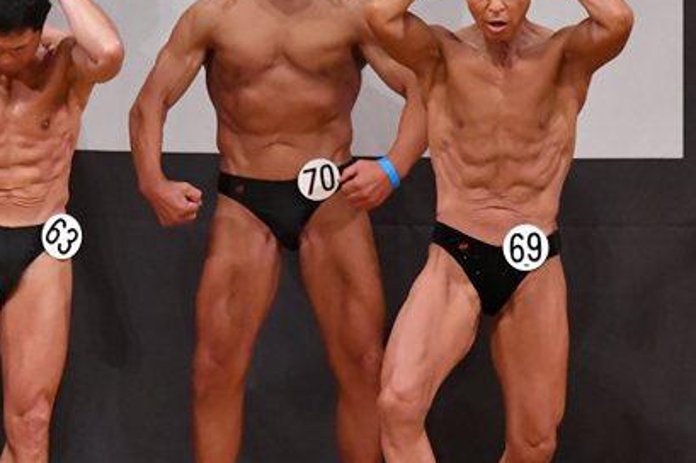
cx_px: 217
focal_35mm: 540
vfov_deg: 2.5
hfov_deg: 3.8
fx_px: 10431
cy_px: 252
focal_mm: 190
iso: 7200
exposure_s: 1/400
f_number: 5.6
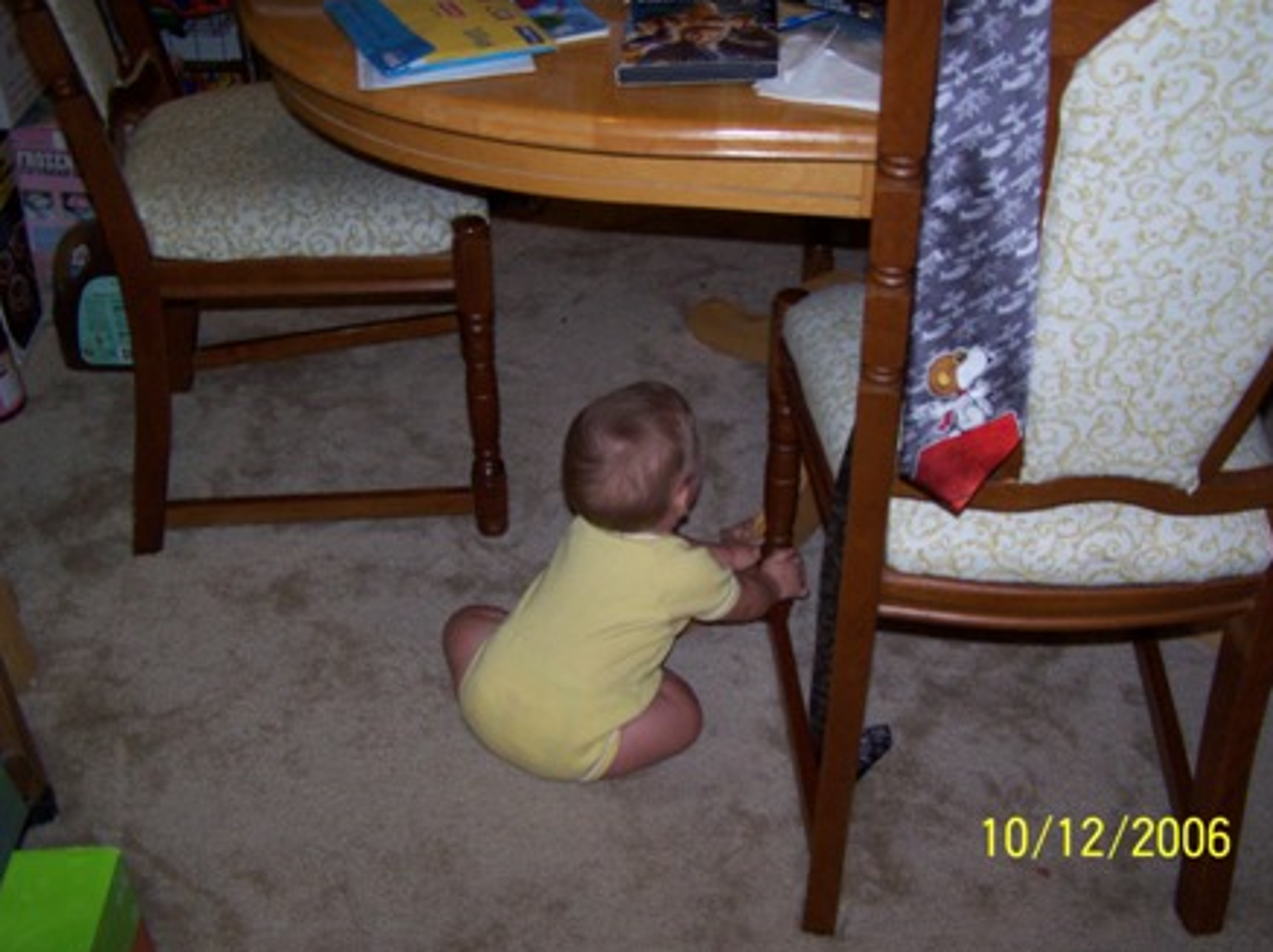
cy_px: 477
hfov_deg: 47.9
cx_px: 650
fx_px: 1433
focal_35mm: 39
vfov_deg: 36.8
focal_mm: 6.3
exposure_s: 1/60
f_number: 2.8
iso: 140
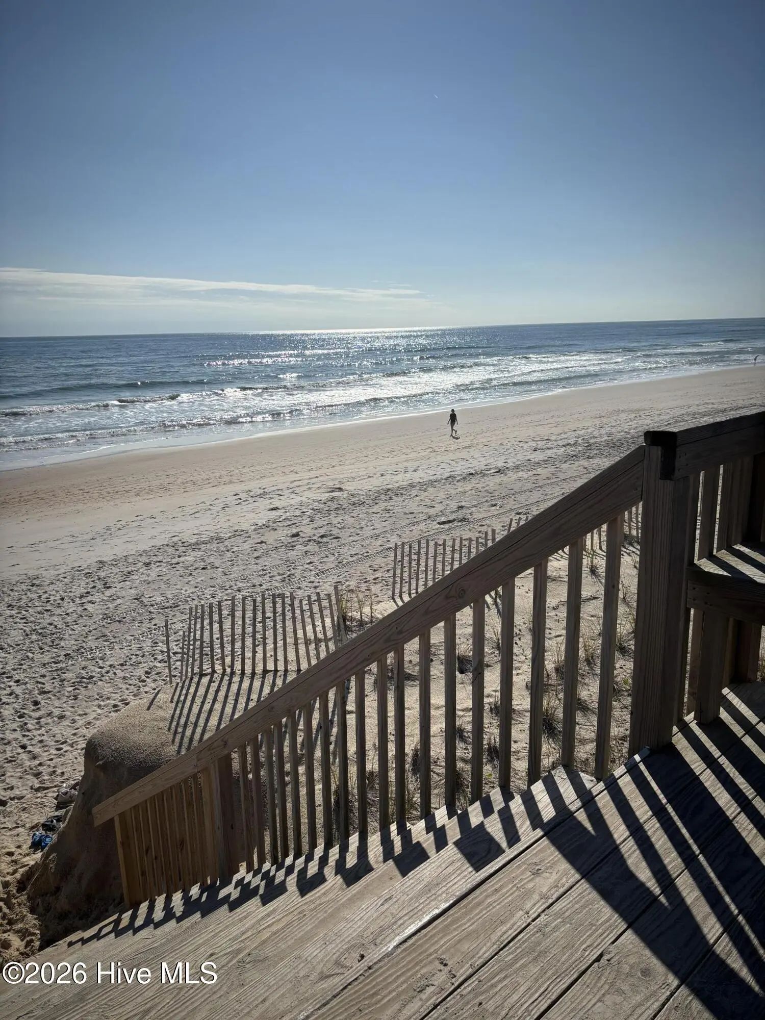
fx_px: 766
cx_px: 382
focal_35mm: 26
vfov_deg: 67.3
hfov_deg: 53.1
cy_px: 510
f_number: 1.6
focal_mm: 5.96
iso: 50
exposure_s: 1/12195
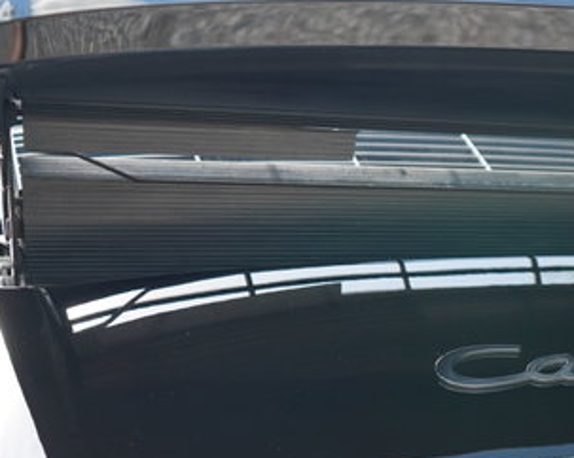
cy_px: 481
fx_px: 1171
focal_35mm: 69
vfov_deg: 21.2
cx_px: 522
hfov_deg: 26.6
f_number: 4
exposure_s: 1/60
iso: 640
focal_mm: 29
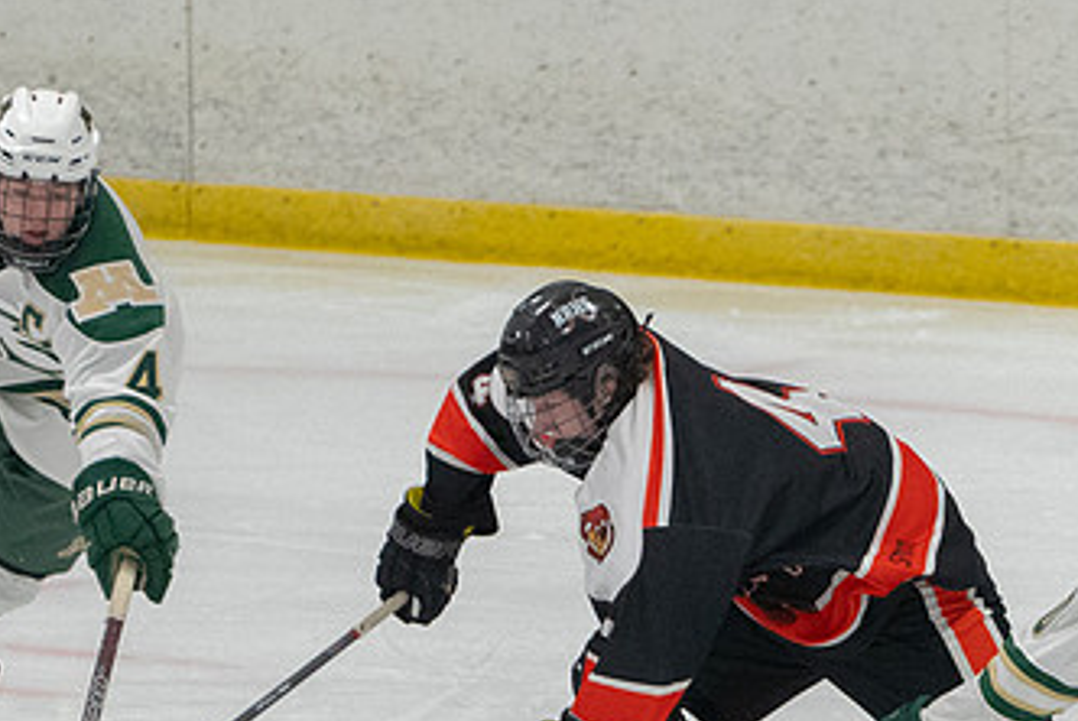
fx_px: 18761
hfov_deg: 3.3
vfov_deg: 2.2
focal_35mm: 626
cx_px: 757
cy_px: 642
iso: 8000
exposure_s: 1/1000
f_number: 4.5
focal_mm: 200
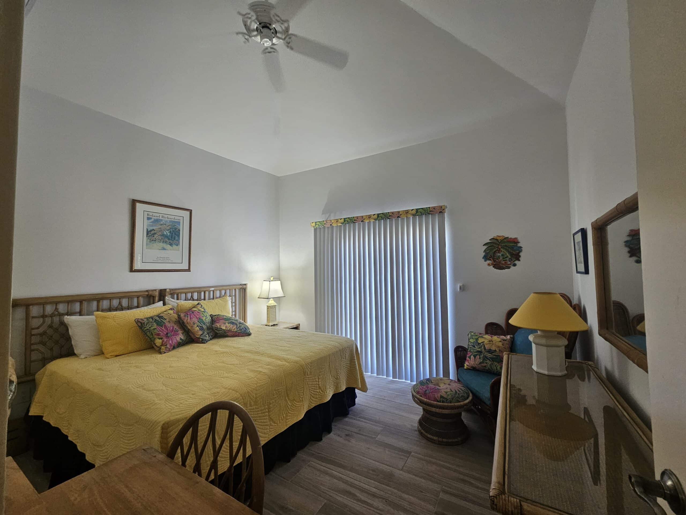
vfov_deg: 89.9
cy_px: 258
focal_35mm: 13
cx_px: 343
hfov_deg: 106.2
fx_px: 258
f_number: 2.2
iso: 160
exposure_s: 1/60
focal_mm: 2.2
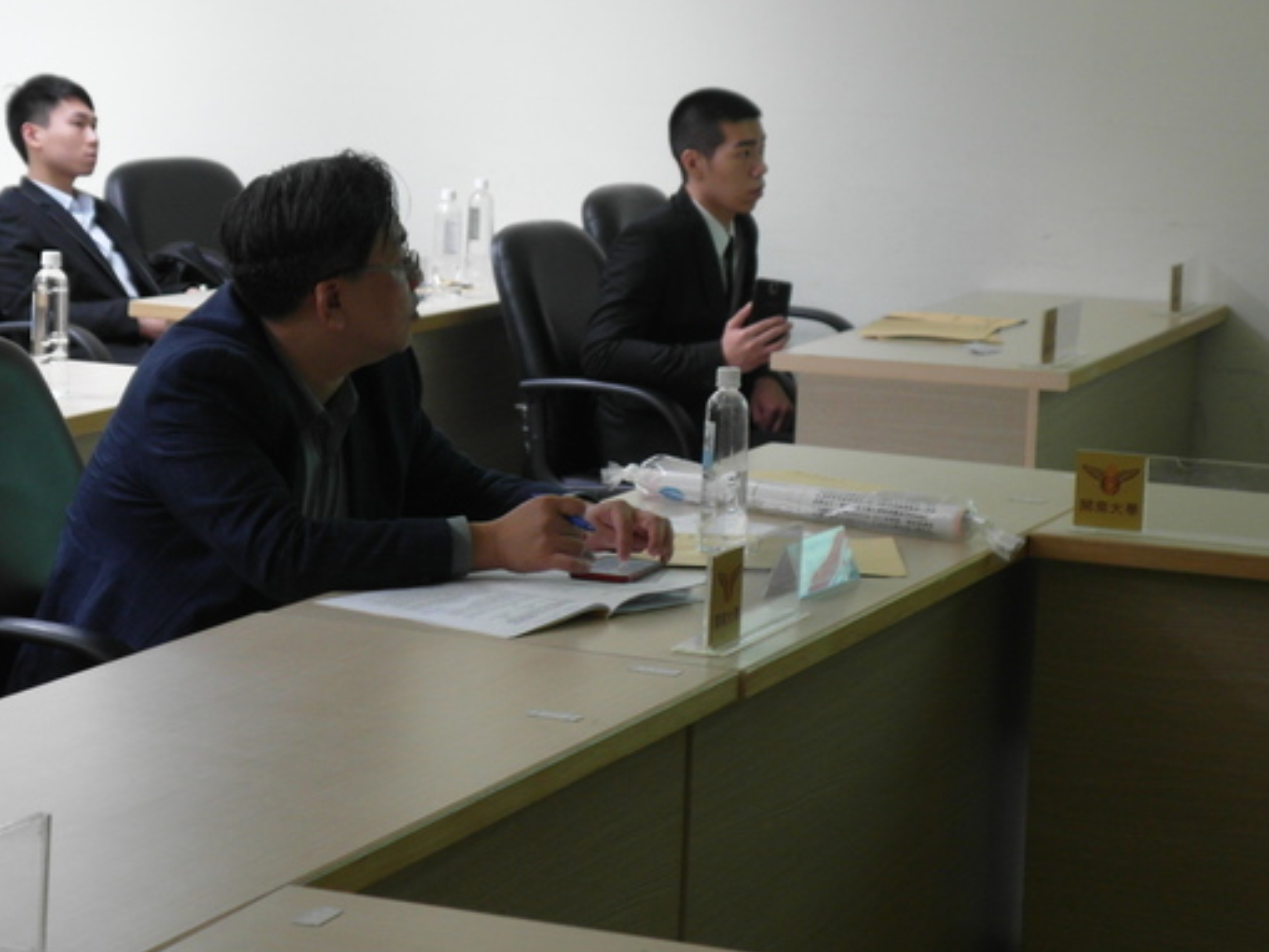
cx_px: 486
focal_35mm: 99
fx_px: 3630
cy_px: 355
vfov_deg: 14.9
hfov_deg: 19.8
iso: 200
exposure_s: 1/30
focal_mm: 15.6
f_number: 2.4
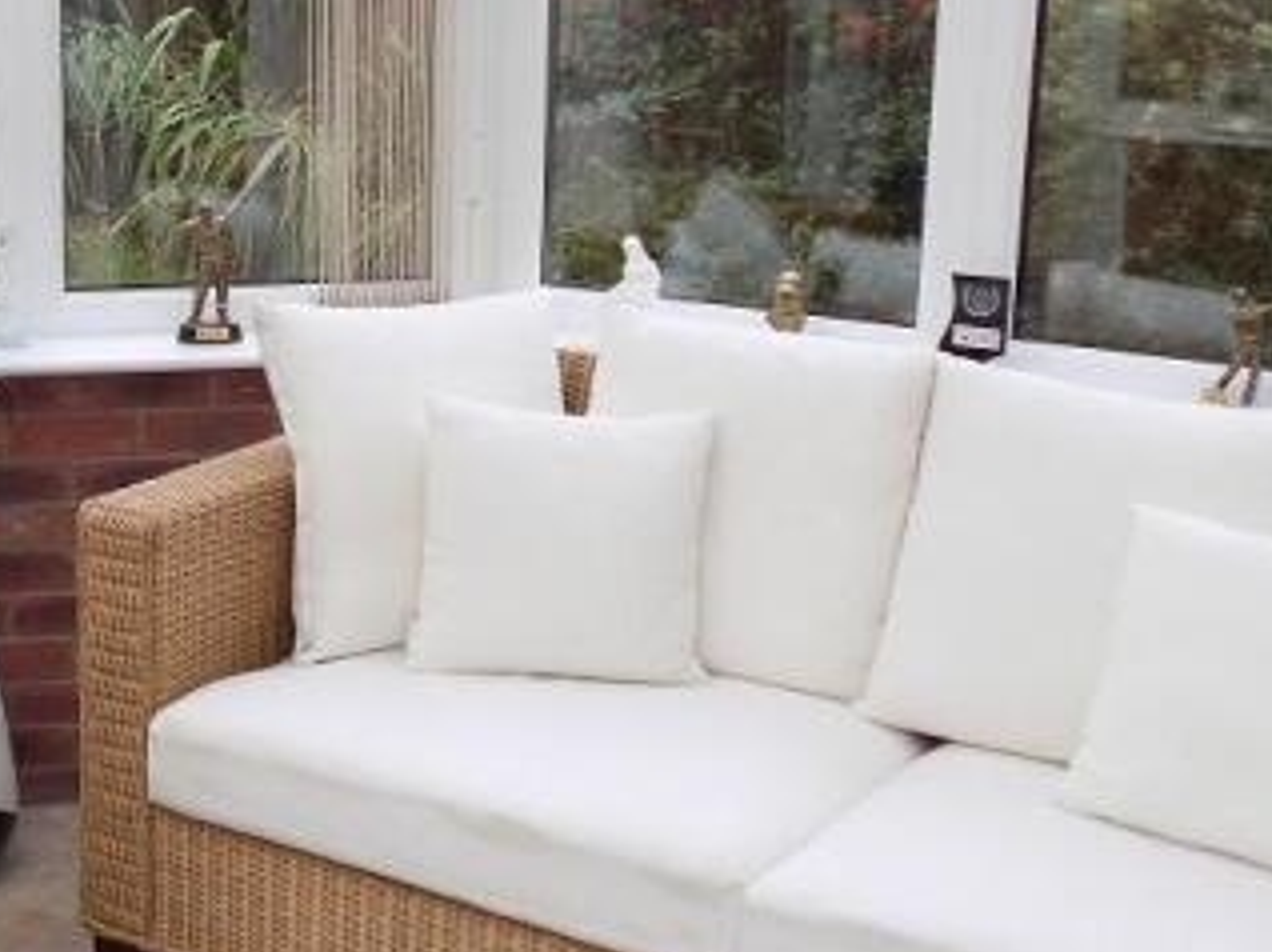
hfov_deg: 33.1
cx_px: 118
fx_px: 2020
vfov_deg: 26.5
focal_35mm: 55
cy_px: 386
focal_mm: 5.3
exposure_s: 1/60
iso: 80
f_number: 3.3
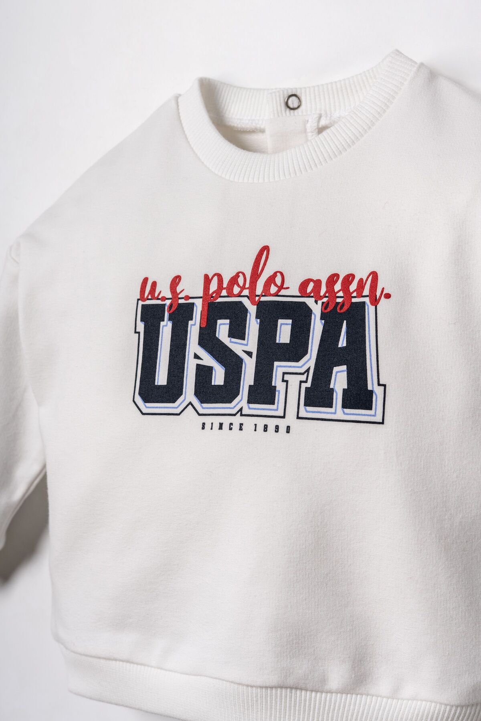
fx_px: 1002
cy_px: 360
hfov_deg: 27.0
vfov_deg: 39.6
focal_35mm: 50
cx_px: 240
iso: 250
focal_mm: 50
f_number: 9
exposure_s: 1/125
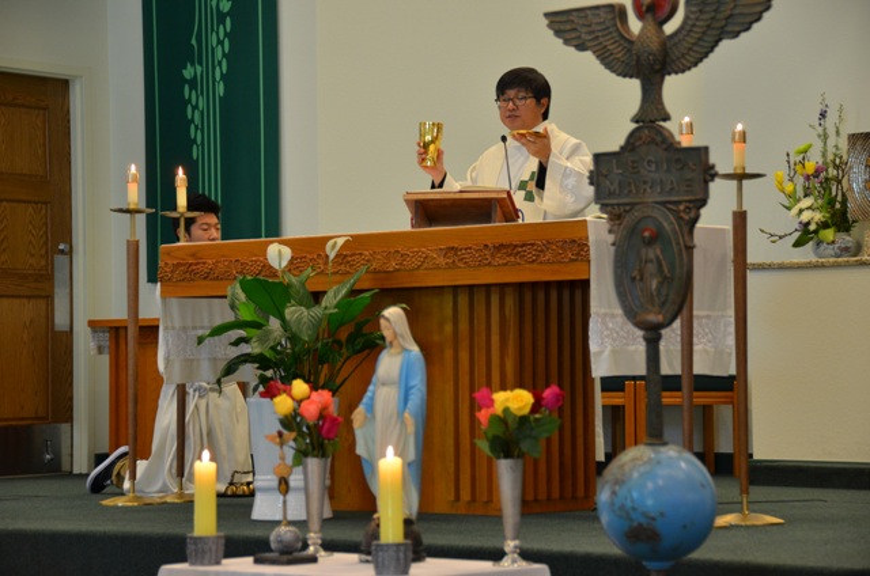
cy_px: 288
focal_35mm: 105
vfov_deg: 13.0
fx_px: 2532
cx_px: 435
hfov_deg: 19.5
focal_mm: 70
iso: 800
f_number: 5
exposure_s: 1/40
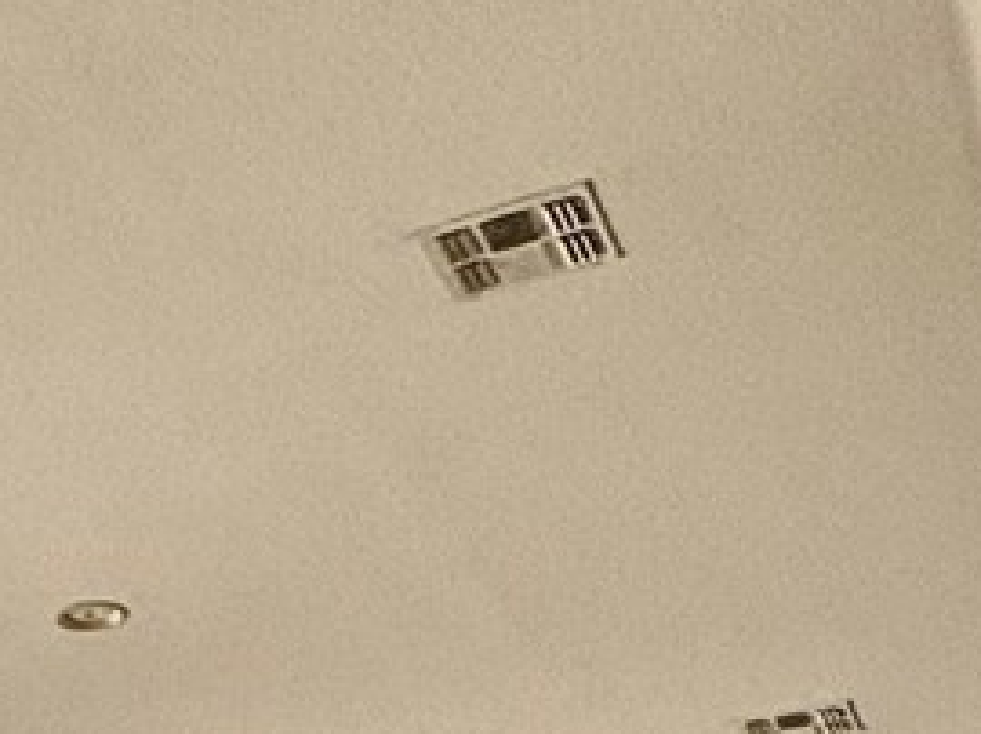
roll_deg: -0.8
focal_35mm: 83
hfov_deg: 20.7
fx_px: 2350
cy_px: 1515
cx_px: -421
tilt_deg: +1.3
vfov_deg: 14.4
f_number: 2.2
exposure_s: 1/99
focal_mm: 2.22
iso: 125
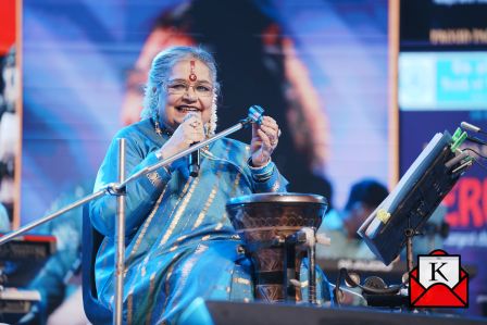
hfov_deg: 11.2
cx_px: 244
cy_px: 162
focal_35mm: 184
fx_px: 2490
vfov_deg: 7.5
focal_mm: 184
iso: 1250
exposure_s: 1/400
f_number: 2.8
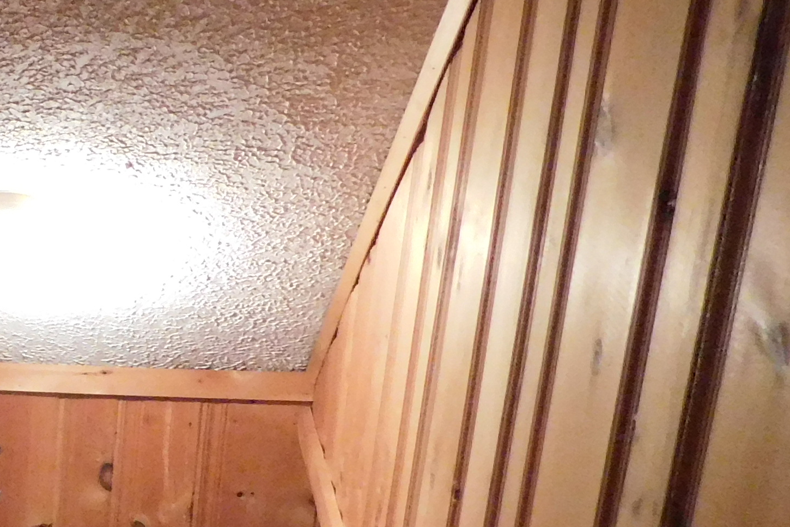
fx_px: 1668
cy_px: 384
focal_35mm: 76
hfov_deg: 22.6
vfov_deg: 17.9
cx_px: -337
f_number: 3
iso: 800
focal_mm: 4
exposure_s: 1/20
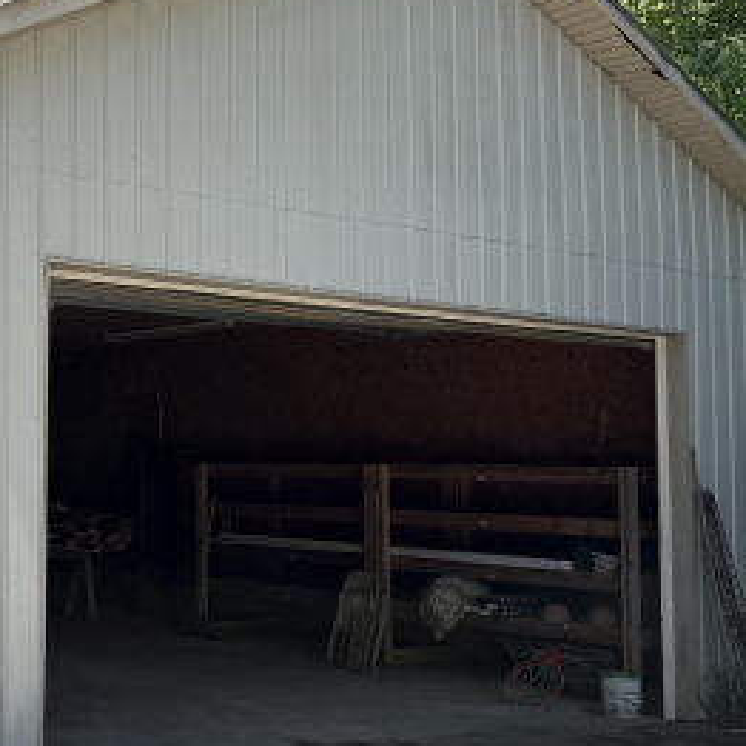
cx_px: 10
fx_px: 1317
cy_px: 353
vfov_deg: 31.6
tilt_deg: +4.1
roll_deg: -0.7
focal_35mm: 54
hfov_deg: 29.6
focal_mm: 6.76
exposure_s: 1/2703
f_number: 1.78
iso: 80
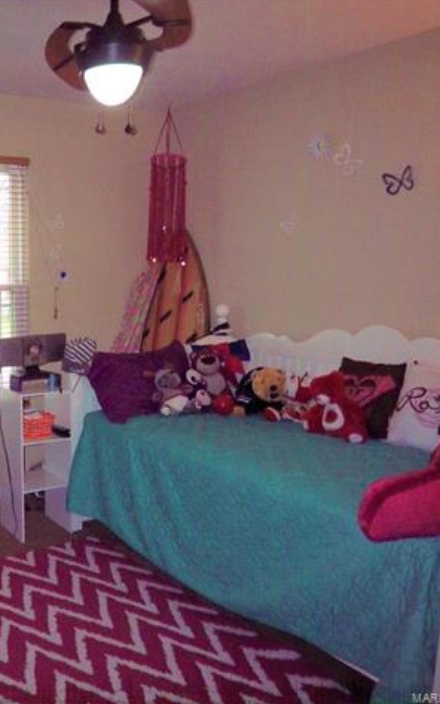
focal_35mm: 33
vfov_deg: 58.1
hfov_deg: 34.2
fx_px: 633
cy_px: 351
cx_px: -19
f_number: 2.8
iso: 200
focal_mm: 3.8
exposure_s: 1/30
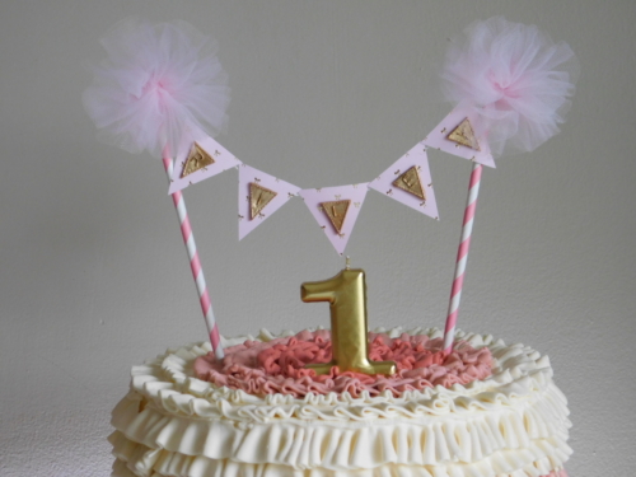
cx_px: 318
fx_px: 1672
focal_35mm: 91
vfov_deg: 16.2
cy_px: 238
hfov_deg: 21.5
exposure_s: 1/30
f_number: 4.5
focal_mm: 16.1
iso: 250
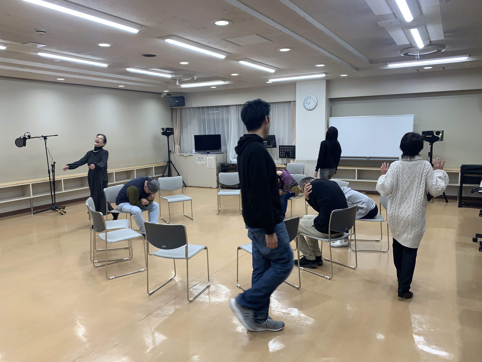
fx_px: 362
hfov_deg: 67.3
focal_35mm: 26
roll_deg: +0.9
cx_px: 241
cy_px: 181
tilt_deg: -9.2
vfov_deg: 53.1
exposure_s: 1/121
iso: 80
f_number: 1.8
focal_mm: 4.25
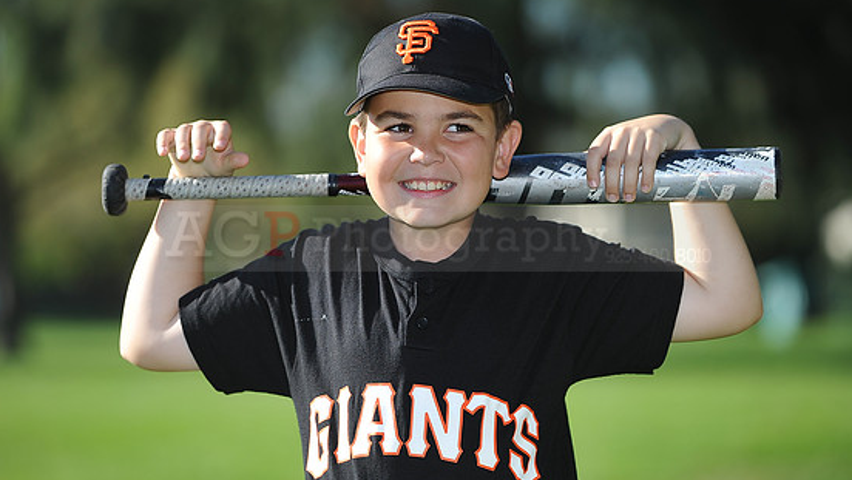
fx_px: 4972
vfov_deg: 5.5
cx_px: 418
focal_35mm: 220
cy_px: 225
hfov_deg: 9.8
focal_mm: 200
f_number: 4
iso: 200
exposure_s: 1/1000
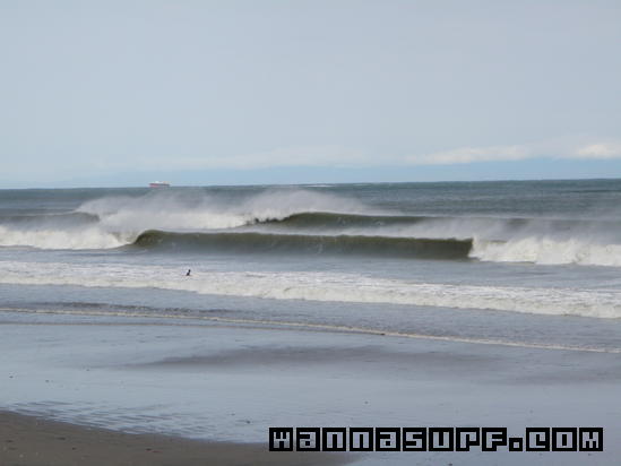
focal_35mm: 114
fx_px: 2046
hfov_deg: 17.3
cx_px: 310
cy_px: 233
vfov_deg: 13.0
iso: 80
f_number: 6.3
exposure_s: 1/320
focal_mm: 20.1
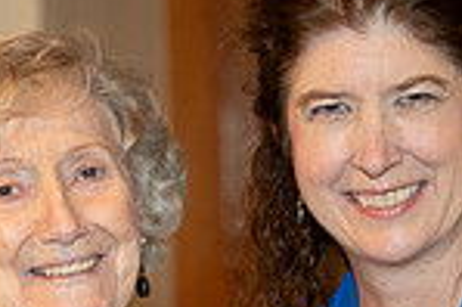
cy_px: 451
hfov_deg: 7.6
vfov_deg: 5.0
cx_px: 273
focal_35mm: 273
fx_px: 3500
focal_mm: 70
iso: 1600
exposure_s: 1/100
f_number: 2.8
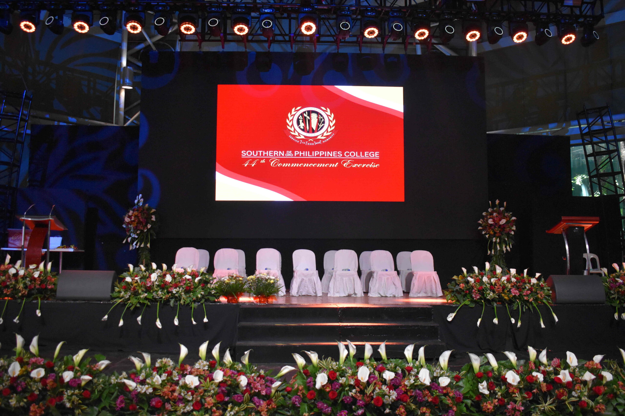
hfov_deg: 53.1
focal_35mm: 36
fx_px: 625
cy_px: 208
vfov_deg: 36.9
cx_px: 312
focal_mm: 24
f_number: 3.8
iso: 3200
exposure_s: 1/250
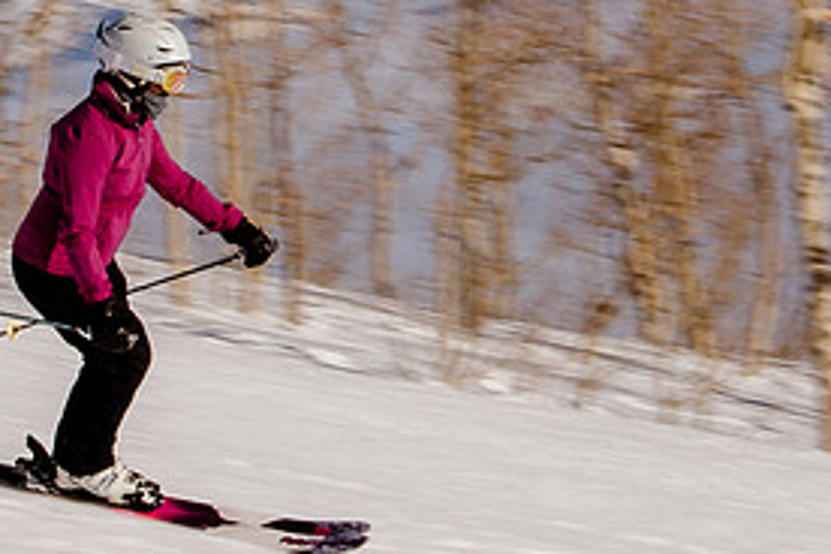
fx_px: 4963
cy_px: 95
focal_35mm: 215
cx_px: 434
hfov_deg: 9.6
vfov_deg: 6.4
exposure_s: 1/200
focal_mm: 40
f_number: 18
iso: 160
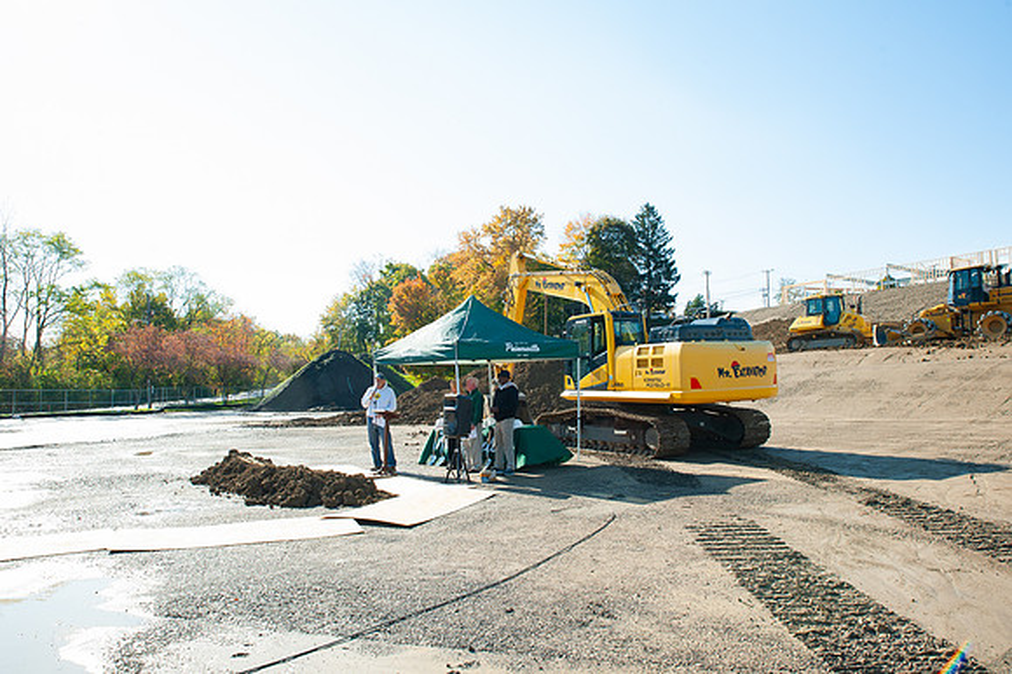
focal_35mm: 25
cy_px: 337
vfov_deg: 51.6
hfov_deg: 72.0
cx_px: 506
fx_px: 696
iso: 400
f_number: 13
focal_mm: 24
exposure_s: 1/200
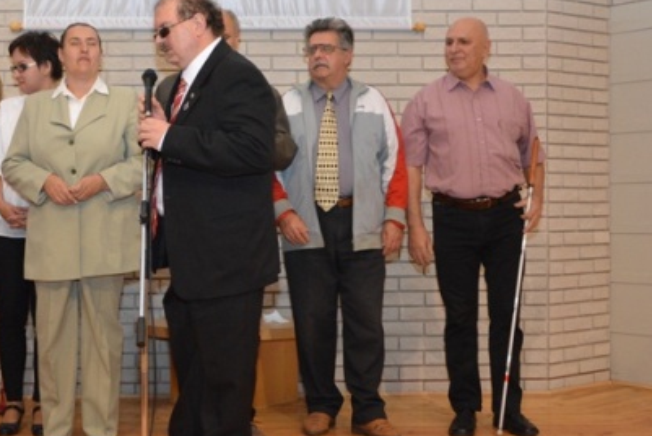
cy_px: 204
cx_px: 213
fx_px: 1084
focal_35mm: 60
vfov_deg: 22.7
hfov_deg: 33.2
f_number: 4
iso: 2200
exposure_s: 1/60
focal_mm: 25
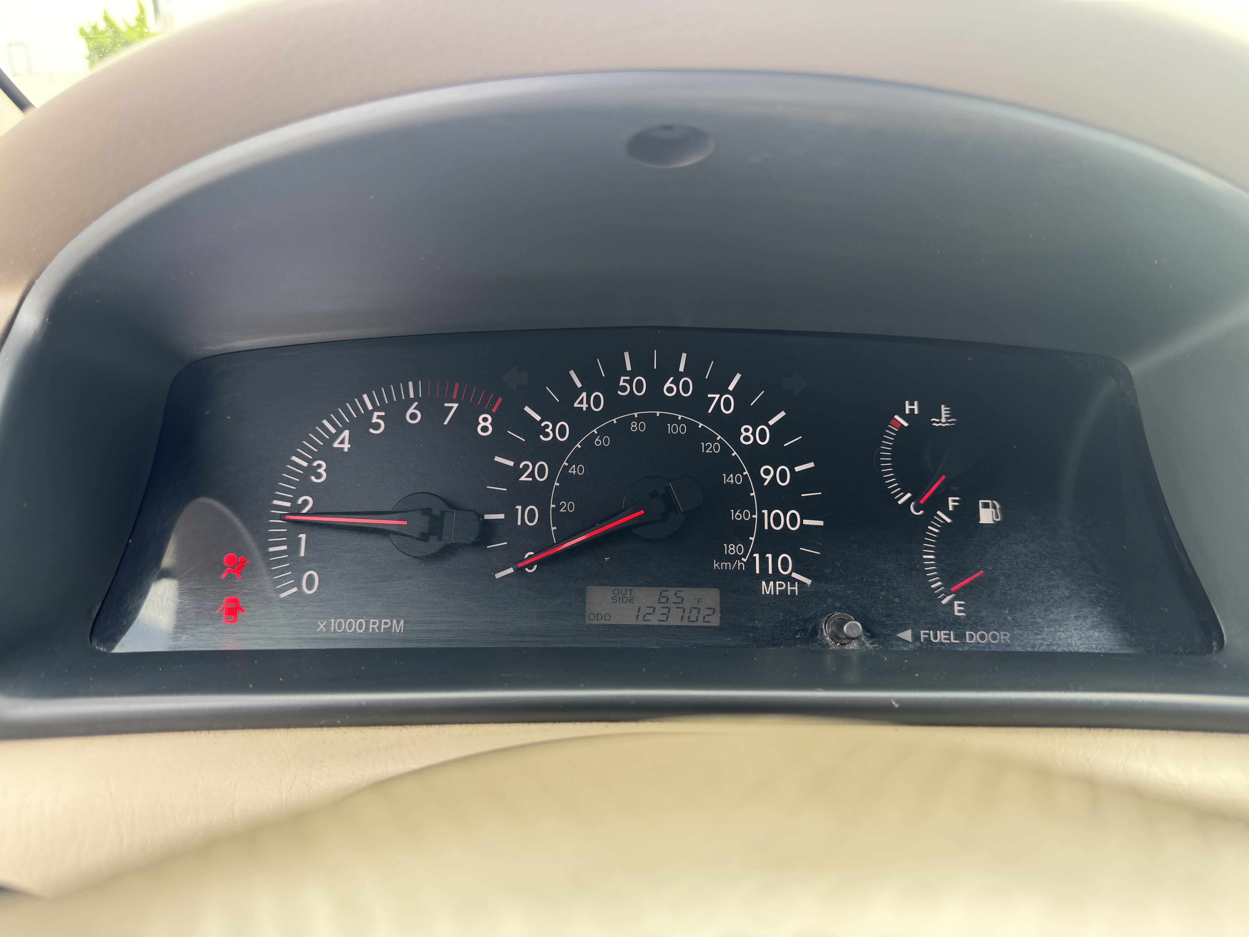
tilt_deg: -17.3
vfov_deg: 56.8
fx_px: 866
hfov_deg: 71.6
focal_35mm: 24
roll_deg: -0.1
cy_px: 468
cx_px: 624
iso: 80
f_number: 1.78
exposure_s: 1/121
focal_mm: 6.76
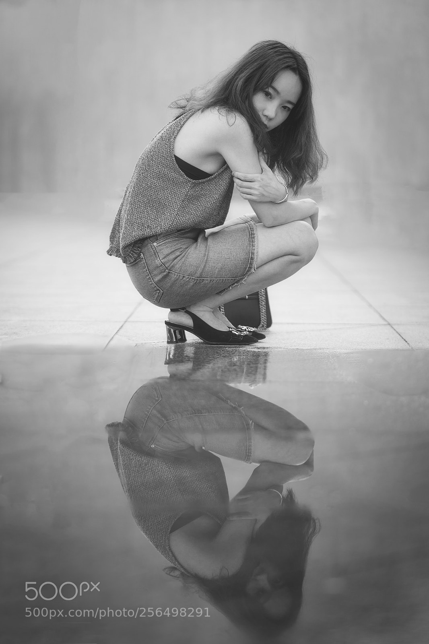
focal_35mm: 85
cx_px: 214
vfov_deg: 23.9
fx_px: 1520
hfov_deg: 16.1
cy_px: 322
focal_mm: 85
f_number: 1.8
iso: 100
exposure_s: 1/100
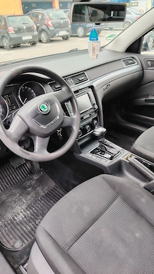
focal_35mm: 27
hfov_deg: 42.9
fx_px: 196
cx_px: 78
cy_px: 137
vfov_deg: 69.8
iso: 148
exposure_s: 1/100
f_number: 1.75
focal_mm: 5.25
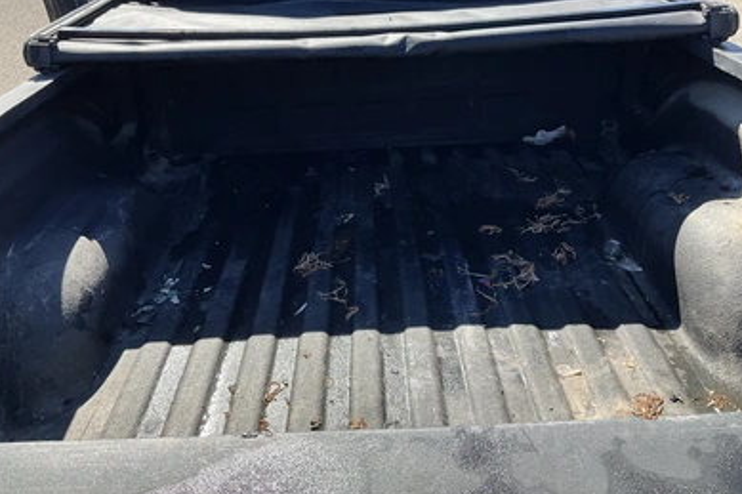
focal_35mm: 31
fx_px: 639
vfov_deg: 42.2
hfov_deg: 60.3
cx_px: 366
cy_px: 221
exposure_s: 1/674
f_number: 1.8
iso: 25
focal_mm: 3
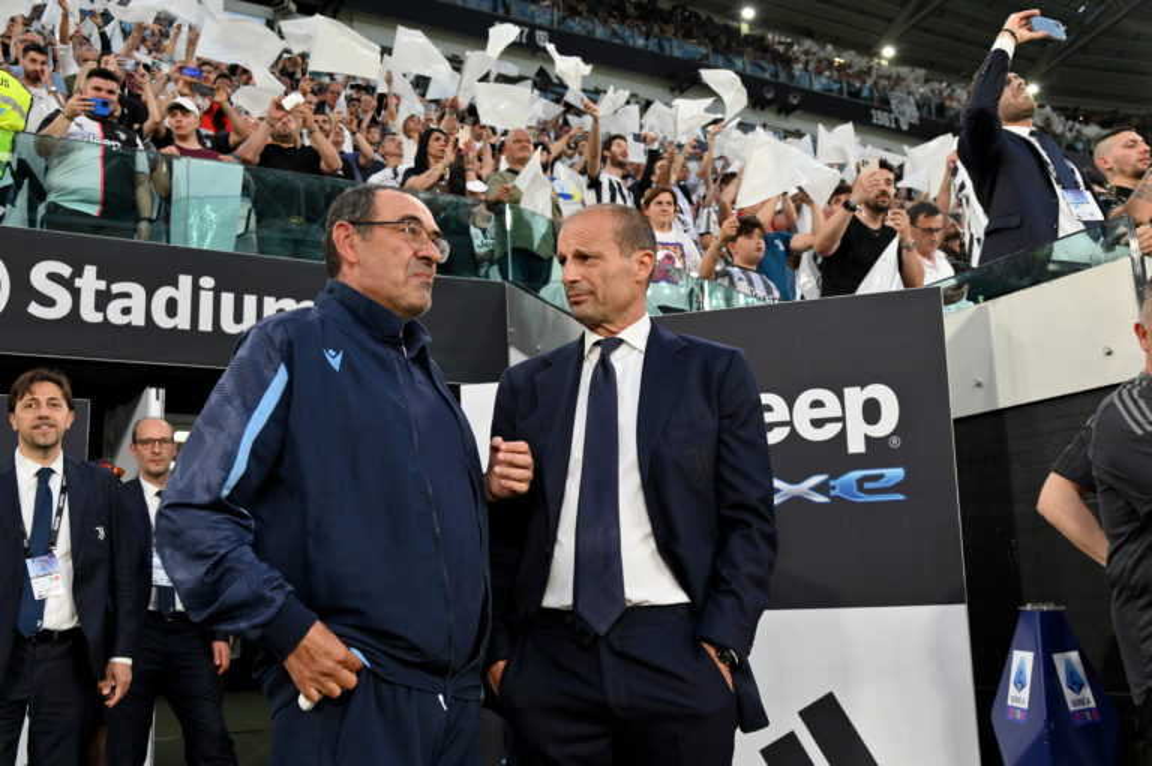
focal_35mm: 34
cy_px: 383
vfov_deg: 38.8
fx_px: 1087
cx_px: 576
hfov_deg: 55.8
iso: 1600
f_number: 5.6
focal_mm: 34
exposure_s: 1/320
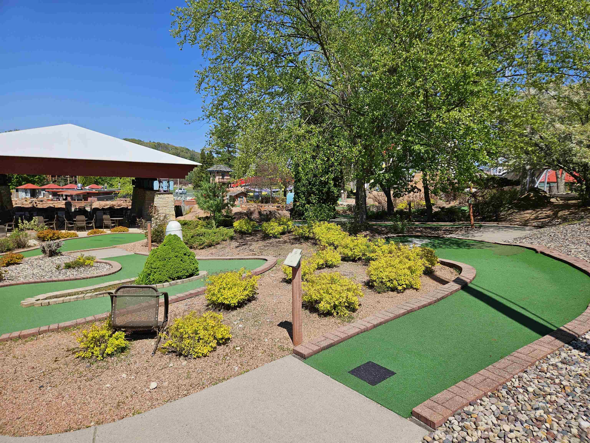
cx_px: 295
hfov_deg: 73.9
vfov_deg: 58.9
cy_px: 222
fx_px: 392
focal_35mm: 23
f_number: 1.8
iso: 25
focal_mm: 5.4
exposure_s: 1/2782
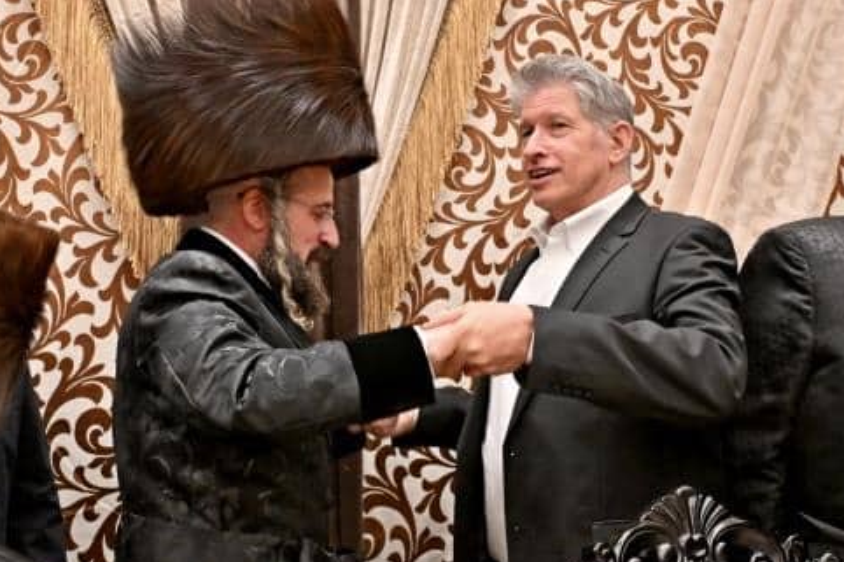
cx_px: 440
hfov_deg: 38.9
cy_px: 202
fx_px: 1195
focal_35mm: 51
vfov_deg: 26.4
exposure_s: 1/200
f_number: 4
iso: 1250
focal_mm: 24
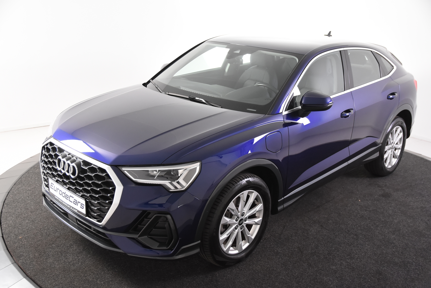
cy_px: 144
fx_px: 467
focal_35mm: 39
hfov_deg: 49.6
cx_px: 216
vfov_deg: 34.2
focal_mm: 26
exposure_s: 1/60
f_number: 4
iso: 1600
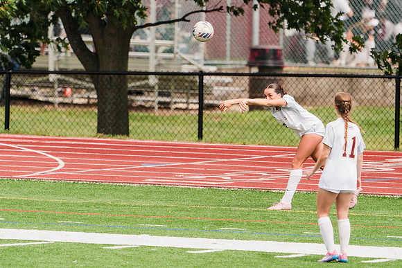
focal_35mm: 809
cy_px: 109
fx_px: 9036
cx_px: 214
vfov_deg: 1.7
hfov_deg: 2.5
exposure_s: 1/1600
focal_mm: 600
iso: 640
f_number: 6.3
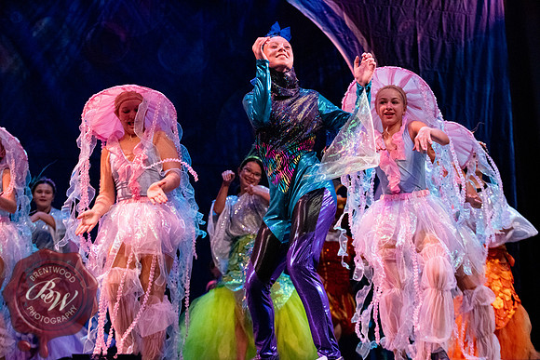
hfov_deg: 28.8
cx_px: 270
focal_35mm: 70
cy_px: 180
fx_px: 1050
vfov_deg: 19.5
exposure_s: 1/800
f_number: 4
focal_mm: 70
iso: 4000
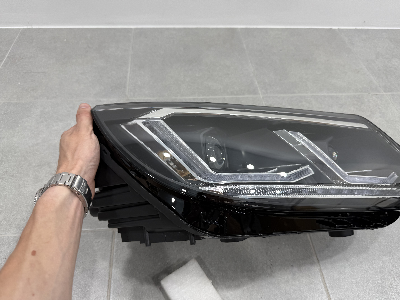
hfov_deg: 71.6
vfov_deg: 56.8
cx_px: 200
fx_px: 277
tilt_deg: -50.8
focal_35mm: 24
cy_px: 150
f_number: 1.78
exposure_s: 1/121
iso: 64
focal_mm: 6.76
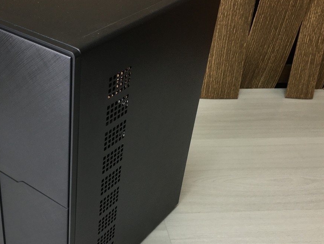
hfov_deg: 38.6
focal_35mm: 48
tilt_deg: -35.7
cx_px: 80
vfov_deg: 30.2
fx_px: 449
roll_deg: -1.1
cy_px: 140
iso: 32
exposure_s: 1/50
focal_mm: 4.15
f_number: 2.2
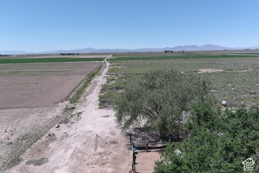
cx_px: 130
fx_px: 209
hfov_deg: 63.7
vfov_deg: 45.0
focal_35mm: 29
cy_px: 86
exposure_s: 1/1250
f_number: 2.8
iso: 100
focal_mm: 10.13
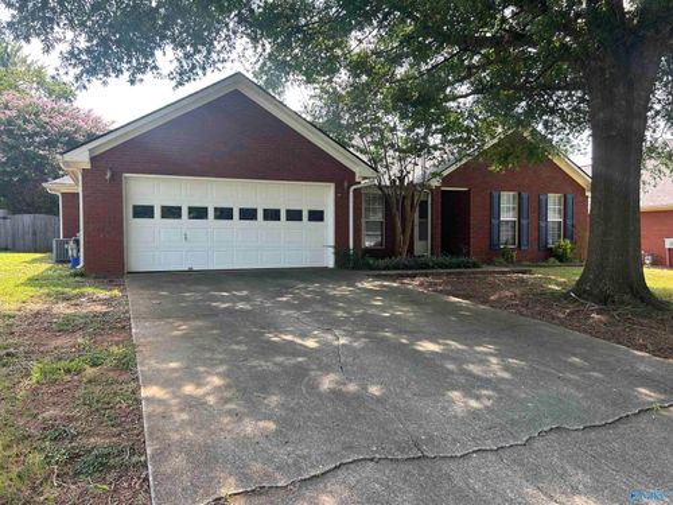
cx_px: 336
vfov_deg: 53.1
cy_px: 252
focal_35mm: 26
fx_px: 505
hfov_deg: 67.3
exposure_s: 1/497
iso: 50
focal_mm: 5.7
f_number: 1.5
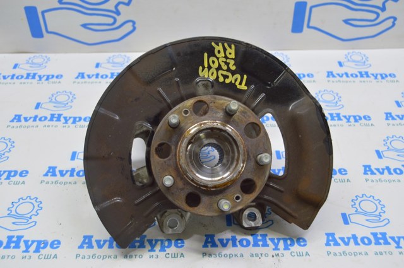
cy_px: 134
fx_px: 504
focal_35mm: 45
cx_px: 202
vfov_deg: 29.8
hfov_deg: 43.7
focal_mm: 30
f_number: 5.6
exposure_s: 1/20
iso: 400
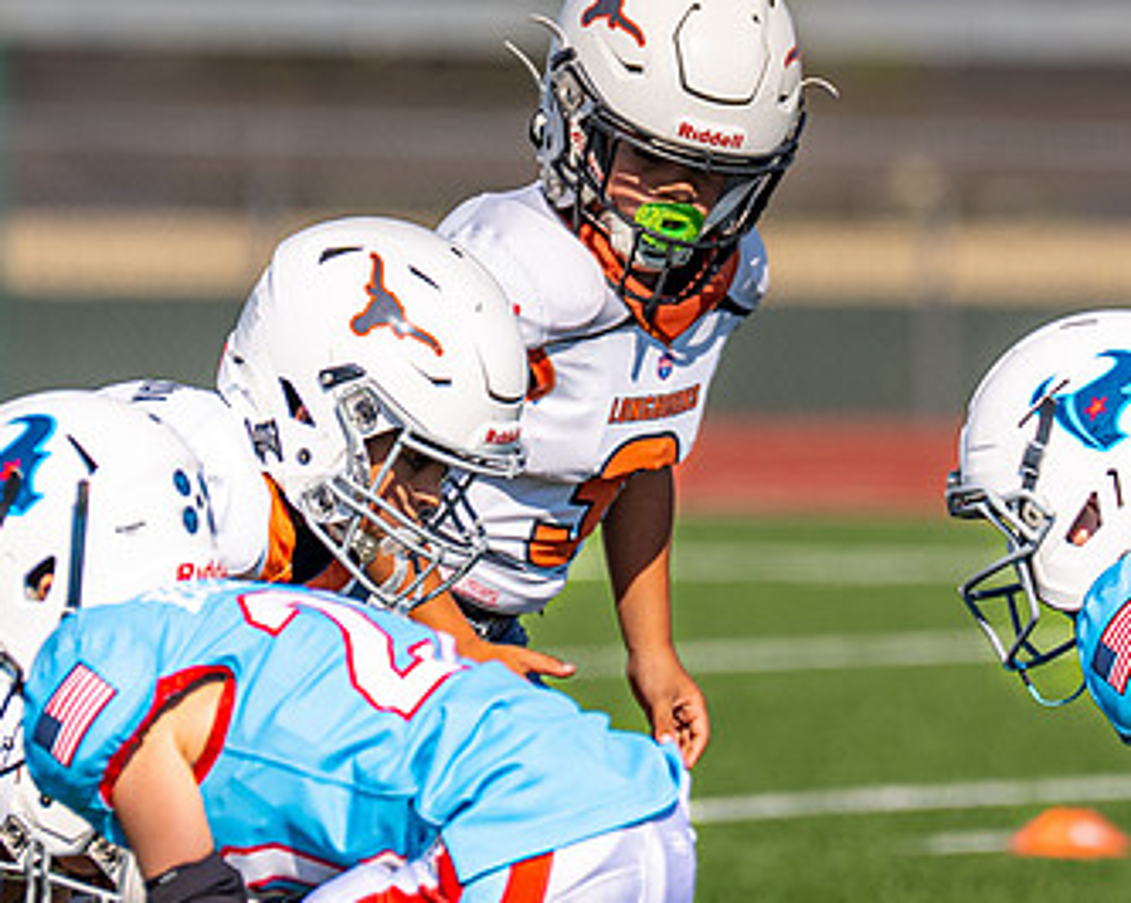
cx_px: 627
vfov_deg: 2.1
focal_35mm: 742
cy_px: 259
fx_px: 24823
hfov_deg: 2.6
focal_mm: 200
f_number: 2.8
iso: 100
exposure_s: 1/3200
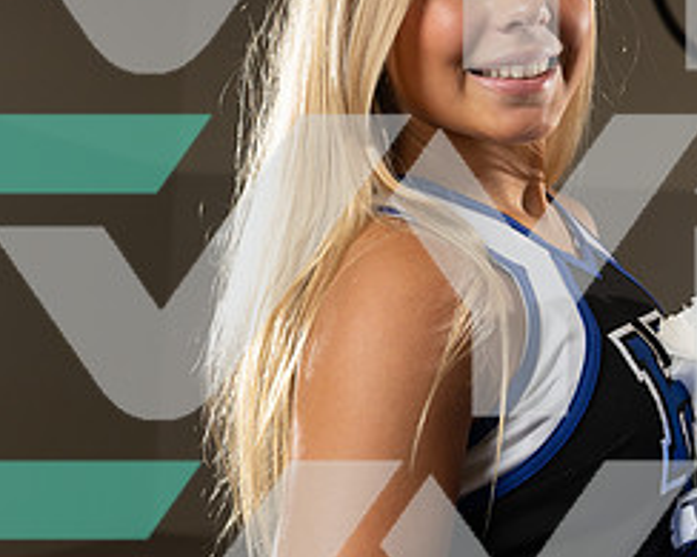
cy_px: 267
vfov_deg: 19.6
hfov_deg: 23.7
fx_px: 1608
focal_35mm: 78
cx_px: 640
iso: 500
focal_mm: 35
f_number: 5.6
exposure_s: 1/250
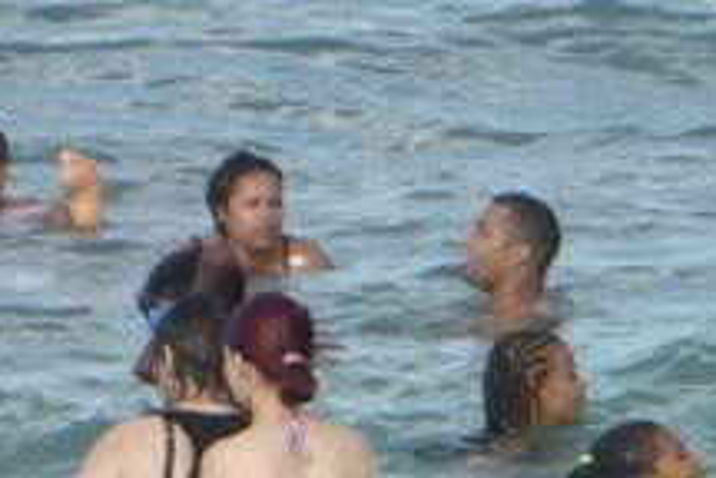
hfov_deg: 3.0
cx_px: 467
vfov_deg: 2.0
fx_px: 13583
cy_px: 425
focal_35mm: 683
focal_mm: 36.6
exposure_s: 1/320
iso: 100
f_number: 4.5
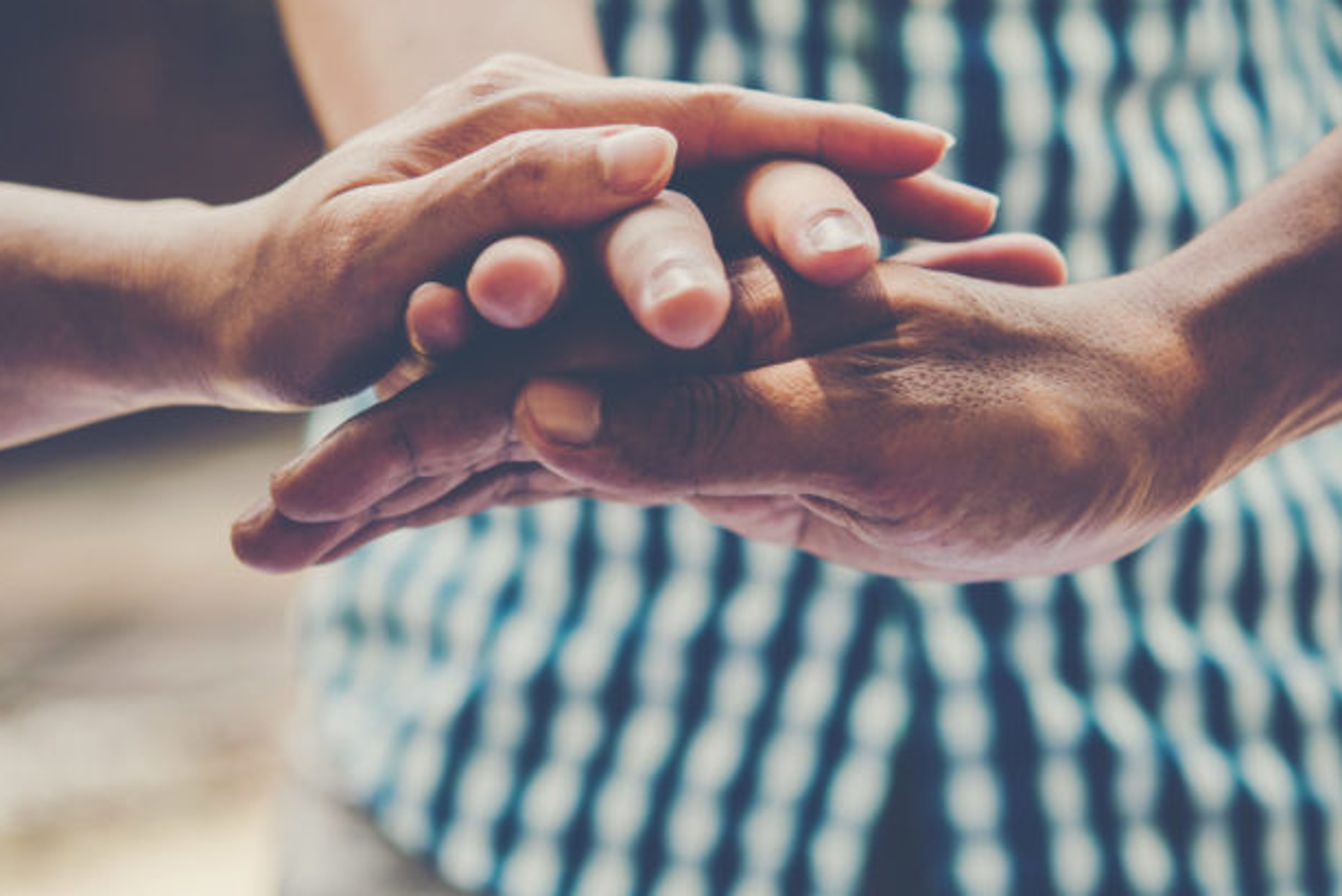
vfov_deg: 13.7
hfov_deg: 20.4
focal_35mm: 100
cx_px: 599
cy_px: 455
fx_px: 3729
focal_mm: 60
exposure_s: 1/400
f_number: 3.2
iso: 100
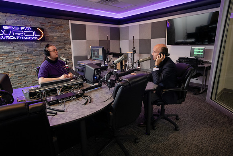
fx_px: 129
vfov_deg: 62.0
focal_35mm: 20
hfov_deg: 84.0
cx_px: 116
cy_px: 78
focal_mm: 20
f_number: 5.6
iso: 3200
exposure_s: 1/80
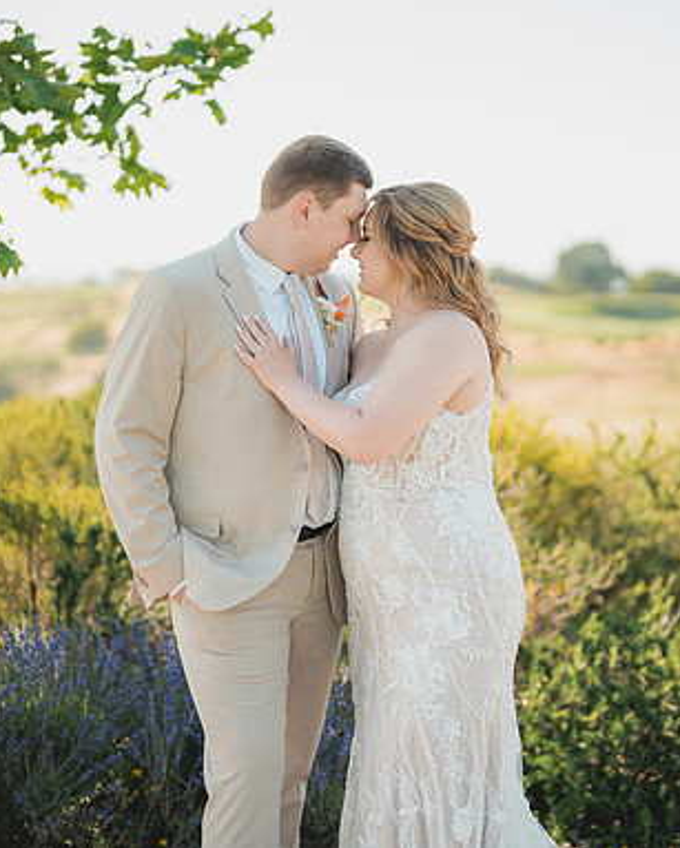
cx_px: 419
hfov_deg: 21.5
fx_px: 1784
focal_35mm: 71
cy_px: 422
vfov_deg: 26.7
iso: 50
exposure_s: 1/1600
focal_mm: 50
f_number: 1.2
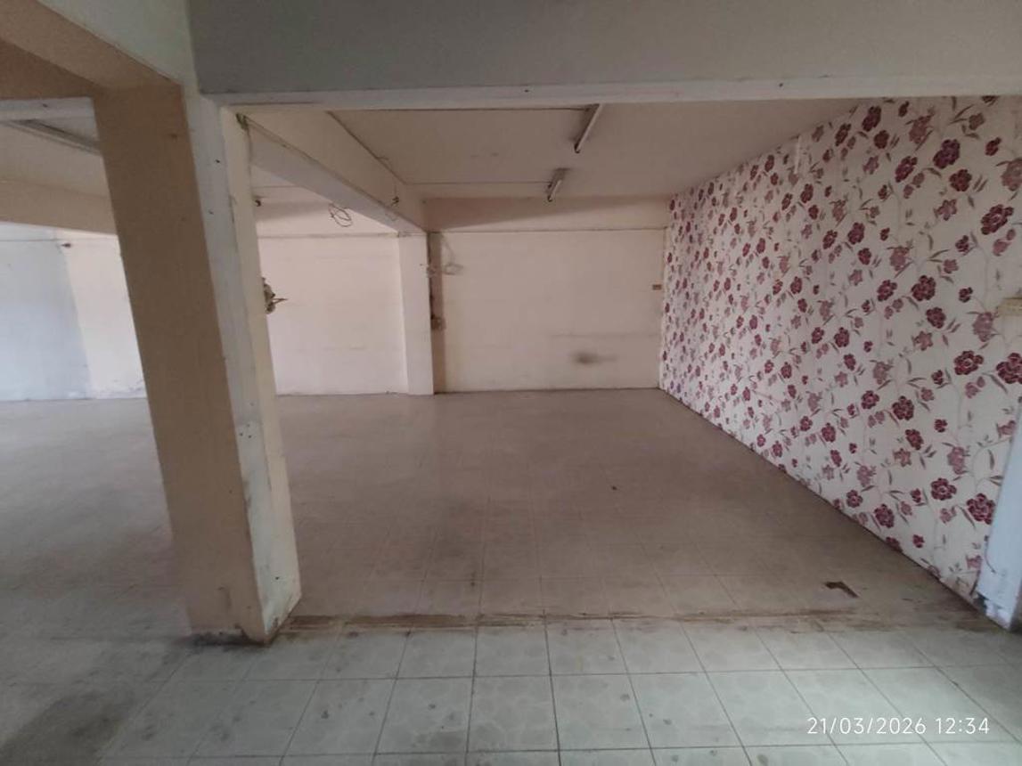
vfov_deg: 78.1
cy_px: 383
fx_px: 472
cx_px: 511
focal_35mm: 16
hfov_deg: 94.5
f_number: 2.2
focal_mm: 1.67
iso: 1503
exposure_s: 1/20
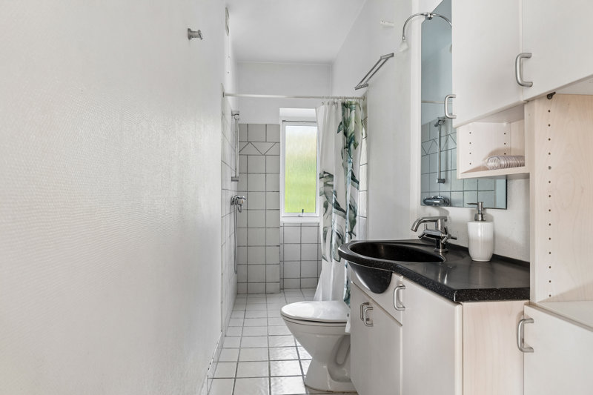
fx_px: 371
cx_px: 296
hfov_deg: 77.3
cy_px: 198
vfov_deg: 56.1
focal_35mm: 22
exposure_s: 1/4
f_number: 8
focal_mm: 15
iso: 200
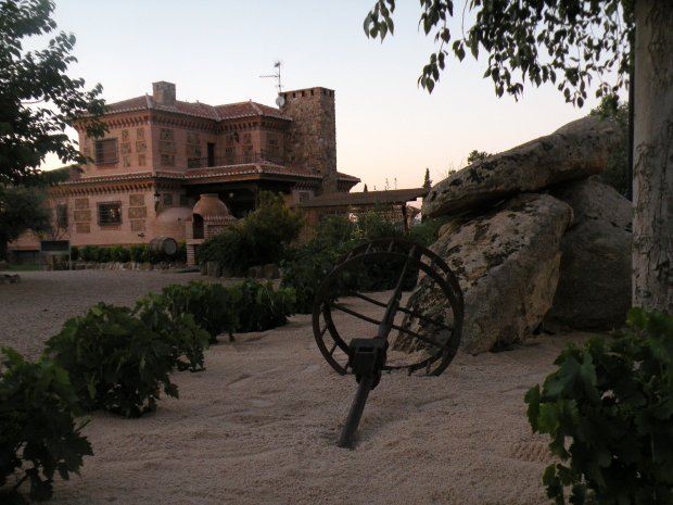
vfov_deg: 34.3
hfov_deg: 44.8
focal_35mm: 42
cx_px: 336
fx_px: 817
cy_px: 252
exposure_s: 1/59.8
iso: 122
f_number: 3.2
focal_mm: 7.4
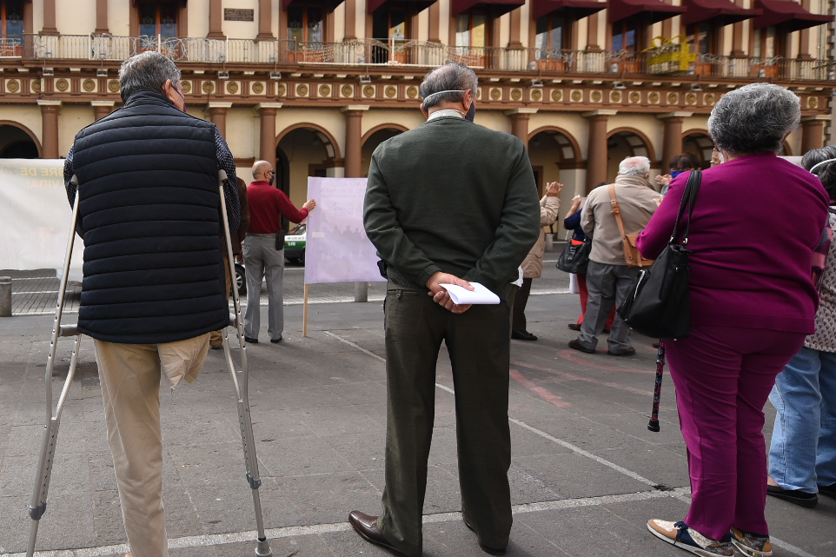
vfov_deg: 41.0
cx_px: 141
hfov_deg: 53.8
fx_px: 743
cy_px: 234
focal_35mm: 32
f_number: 2.8
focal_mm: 19
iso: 500
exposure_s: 1/3200
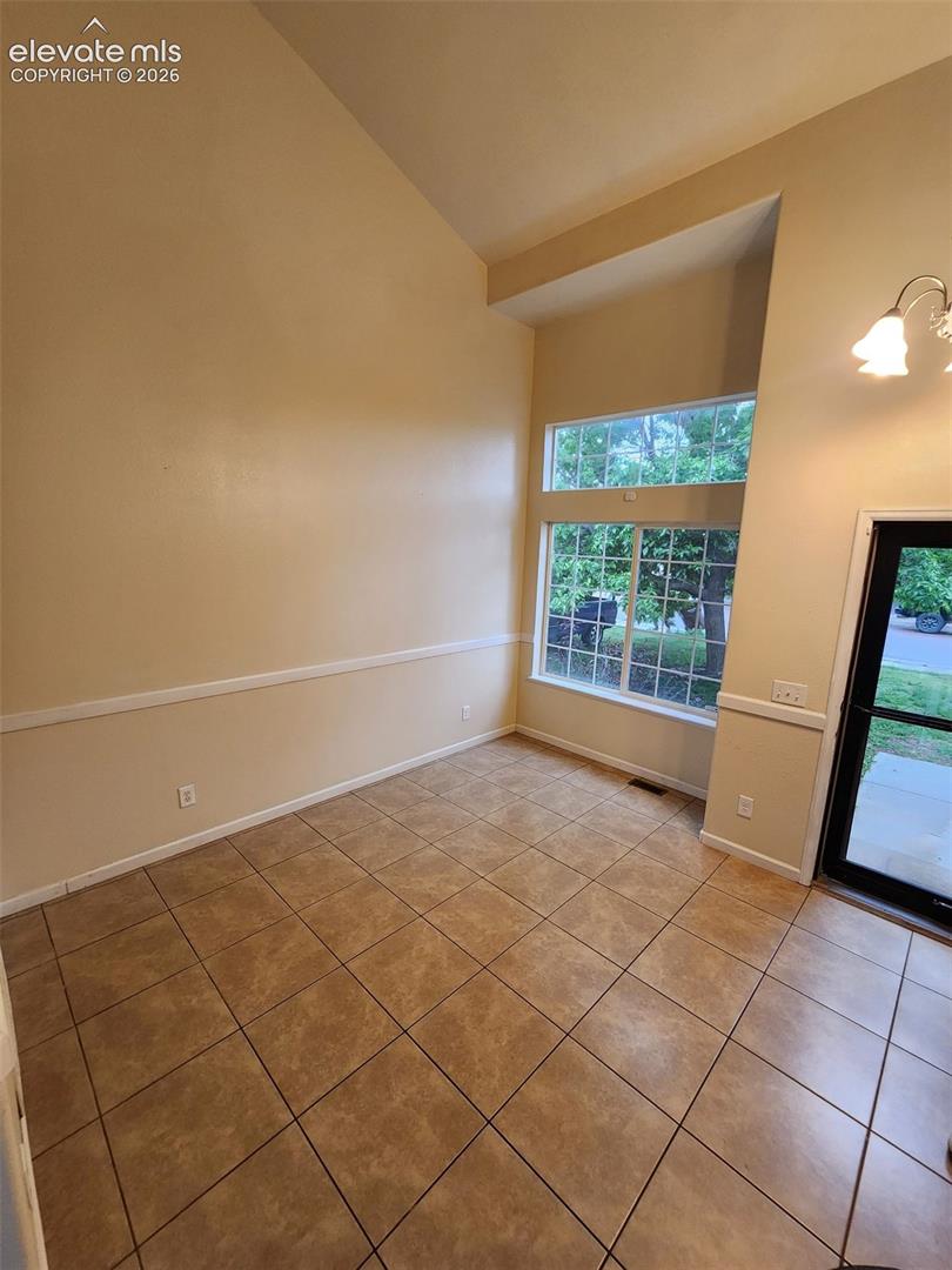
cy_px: 635
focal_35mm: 13
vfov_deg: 106.2
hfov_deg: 89.9
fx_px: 477
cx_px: 476
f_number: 2.2
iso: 250
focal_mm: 2.2
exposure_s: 1/60
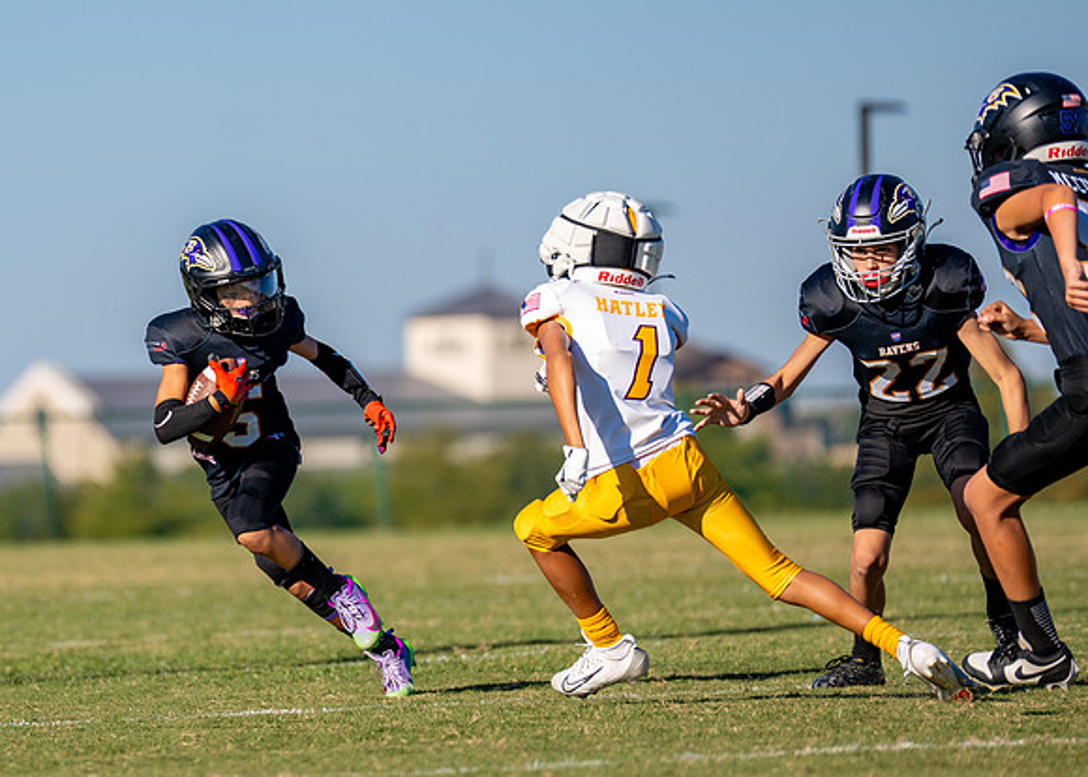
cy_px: 439
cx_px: 237
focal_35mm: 307
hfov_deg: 6.6
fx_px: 9469
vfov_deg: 4.7
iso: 160
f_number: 2.8
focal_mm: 200
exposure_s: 1/4000
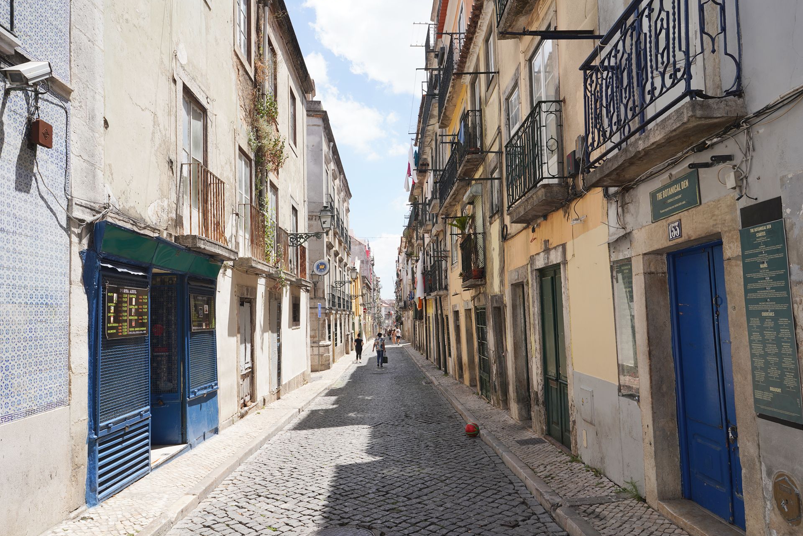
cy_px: 275
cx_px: 391
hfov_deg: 71.5
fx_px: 558
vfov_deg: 51.3
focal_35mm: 25
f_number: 11
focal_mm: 24
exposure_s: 1/100
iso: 100
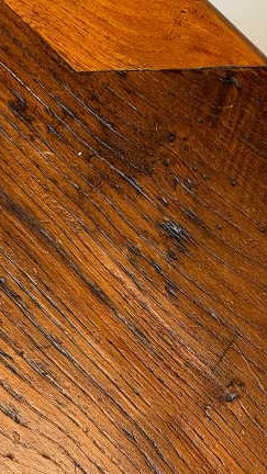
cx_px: 7
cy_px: 229
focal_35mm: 106
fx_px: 1334
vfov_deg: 20.2
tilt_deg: -70.4
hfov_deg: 11.3
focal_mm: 6.93
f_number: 1.8
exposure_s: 1/100
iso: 250
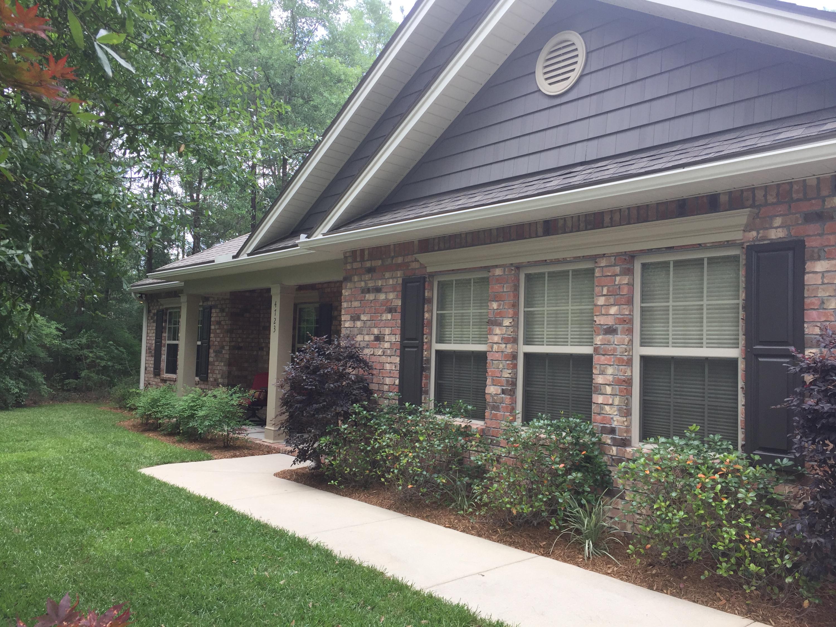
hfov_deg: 61.7
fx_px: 700
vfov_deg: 48.2
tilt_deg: +3.7
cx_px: 418
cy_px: 314
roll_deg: -3.1
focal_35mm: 29
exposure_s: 1/220
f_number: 2.2
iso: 32
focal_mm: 4.15
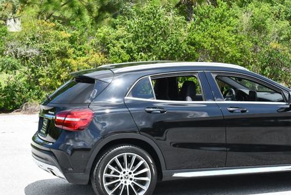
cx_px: 199
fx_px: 753
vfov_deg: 14.8
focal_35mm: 93
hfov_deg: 21.8
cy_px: 96
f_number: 8
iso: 200
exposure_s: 1/250
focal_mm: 32
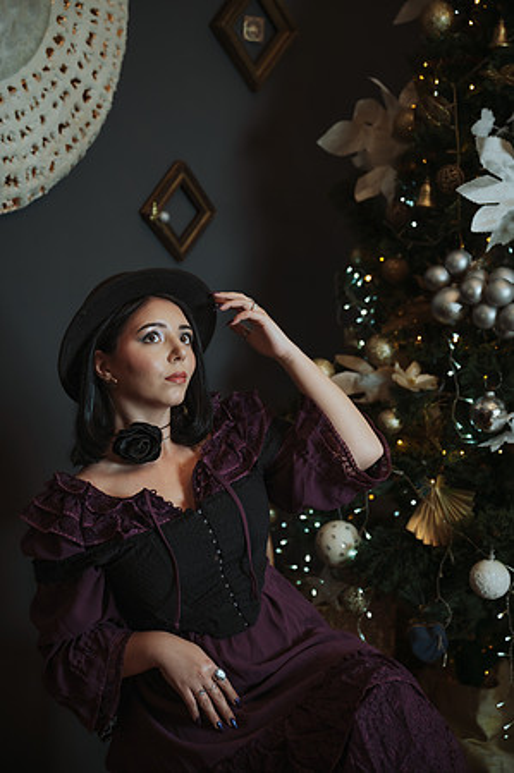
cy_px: 386
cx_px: 257
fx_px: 1245
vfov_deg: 34.5
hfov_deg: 23.3
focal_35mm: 58
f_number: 3.2
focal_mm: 58
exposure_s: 1/200
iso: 200
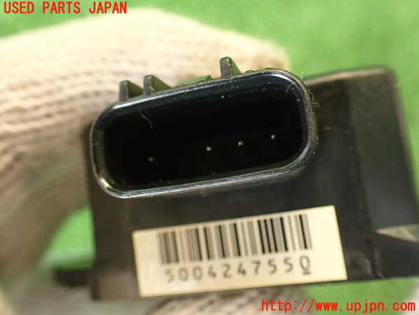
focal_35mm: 32
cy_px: 158
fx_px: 387
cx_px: 210
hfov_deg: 56.8
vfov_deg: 44.2
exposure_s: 1/30
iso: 500
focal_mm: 5.79
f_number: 2.4
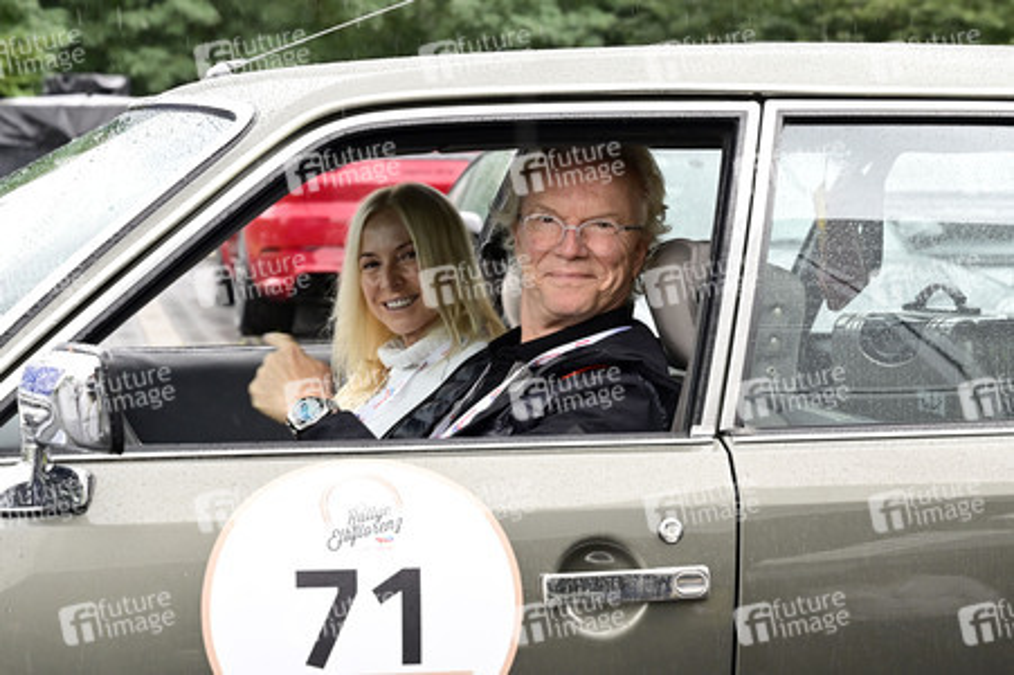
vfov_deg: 19.4
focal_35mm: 70
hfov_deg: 28.9
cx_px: 507
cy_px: 338
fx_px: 1970
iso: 2000
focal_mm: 70
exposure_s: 1/200
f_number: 6.3
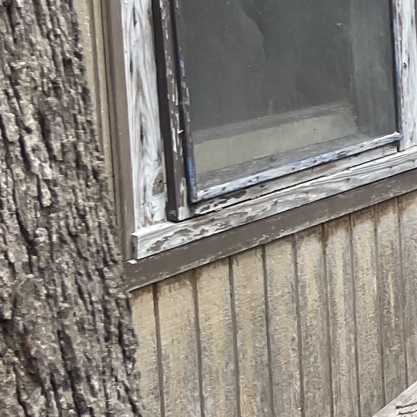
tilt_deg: -6.2
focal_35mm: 99
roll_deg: +0.0
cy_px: 95
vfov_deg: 17.5
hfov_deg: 14.5
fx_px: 1349
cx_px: 835
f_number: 1.6
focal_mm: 5.1
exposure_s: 1/121
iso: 100
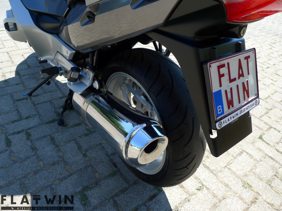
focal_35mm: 24
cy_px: 106
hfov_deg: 71.6
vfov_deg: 56.8
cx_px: 141
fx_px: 196
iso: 80
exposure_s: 1/400
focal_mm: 5.1
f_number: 2.8
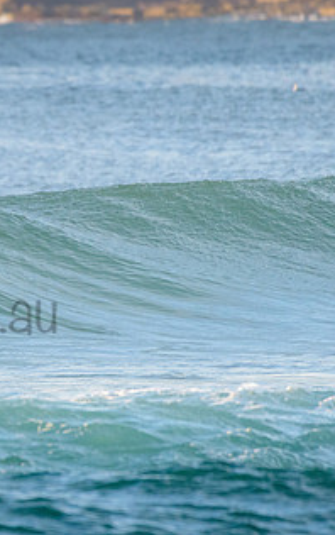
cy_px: 225
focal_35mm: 1146
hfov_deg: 1.1
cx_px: -227
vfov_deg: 1.8
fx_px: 16710
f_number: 5.6
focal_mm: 500
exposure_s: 1/2000
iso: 1400
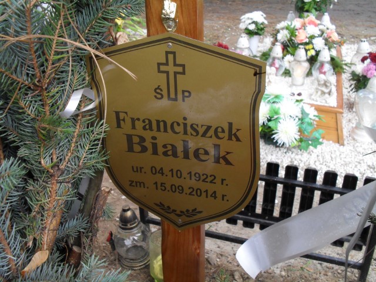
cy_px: 141
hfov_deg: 52.6
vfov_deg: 40.7
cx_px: 188
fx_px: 380
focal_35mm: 35
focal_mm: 6.3
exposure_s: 1/45
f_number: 3.2
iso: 120
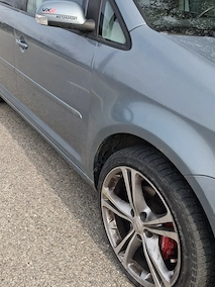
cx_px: 99
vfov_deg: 48.7
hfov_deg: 37.7
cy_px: 114
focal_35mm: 38
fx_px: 315
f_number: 1.8
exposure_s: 1/165
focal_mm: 4
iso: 25
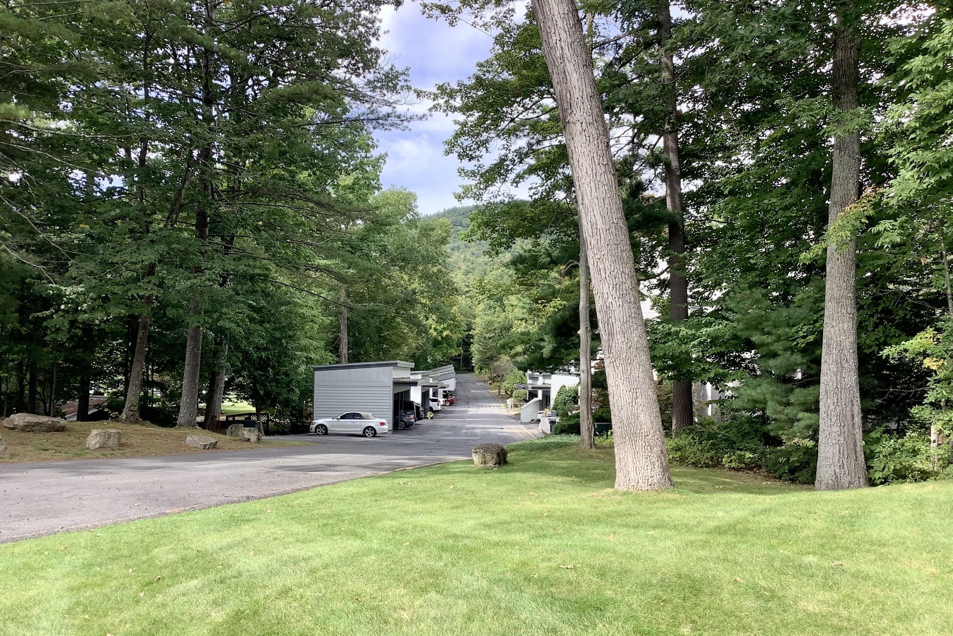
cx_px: 470
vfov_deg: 39.9
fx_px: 874
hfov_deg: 57.2
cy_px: 350
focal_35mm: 33
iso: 25
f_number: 2.4
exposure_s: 1/187
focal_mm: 3.3
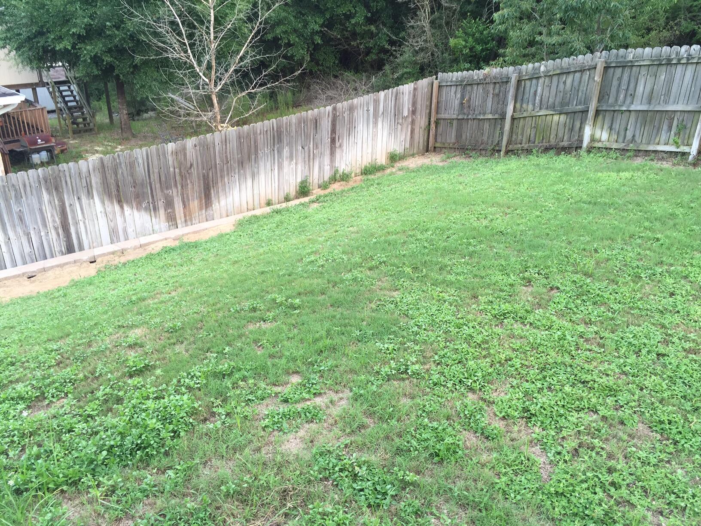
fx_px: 587
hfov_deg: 61.7
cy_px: 263
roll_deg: -1.8
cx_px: 350
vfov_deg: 48.2
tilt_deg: -26.8
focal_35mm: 29
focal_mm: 4.15
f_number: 2.2
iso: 32
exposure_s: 1/60
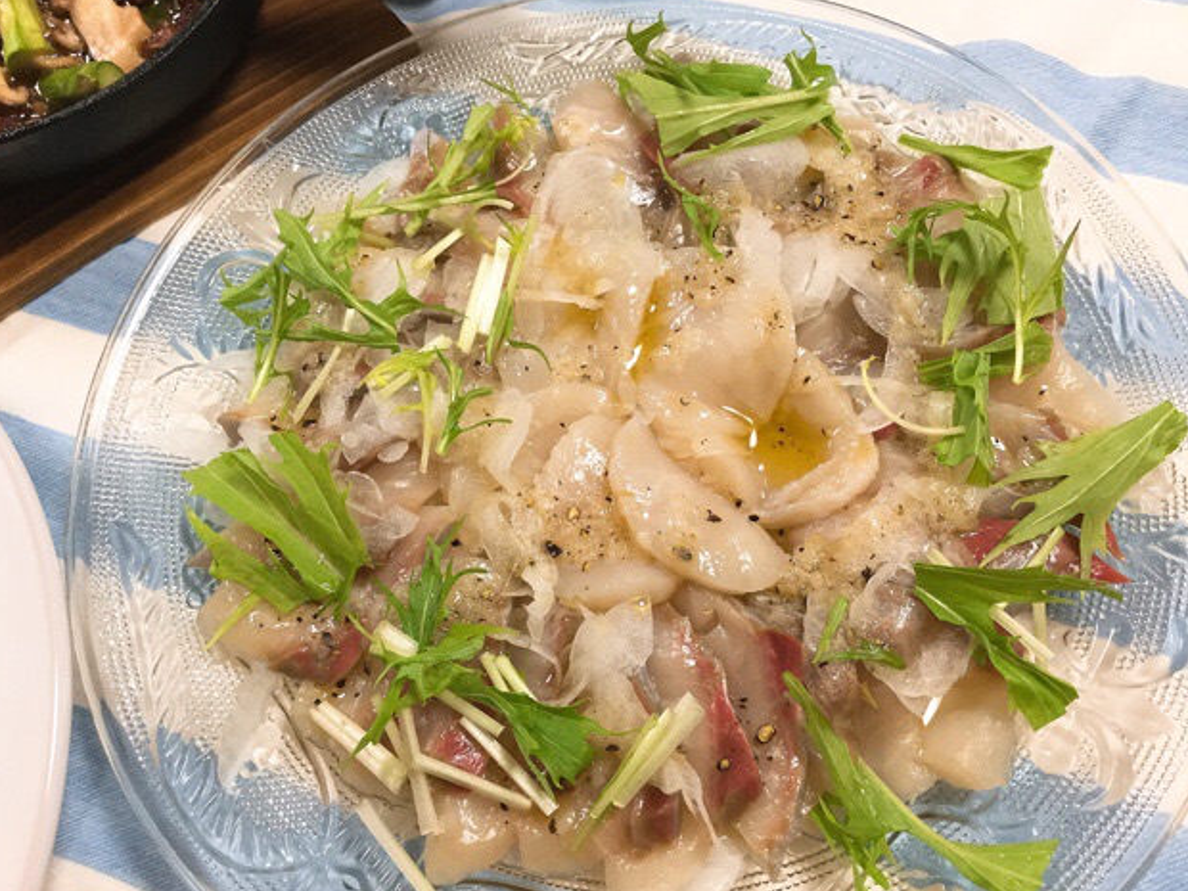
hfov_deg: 56.8
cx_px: 590
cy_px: 437
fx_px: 1098
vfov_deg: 44.2
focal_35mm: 32
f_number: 2.4
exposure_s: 1/33
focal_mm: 3.3
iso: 100
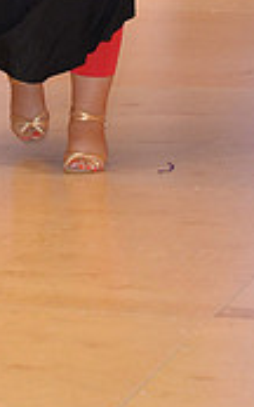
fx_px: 3858
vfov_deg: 6.0
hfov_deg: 3.8
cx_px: -161
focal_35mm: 348
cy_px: -162
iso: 2500
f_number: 5
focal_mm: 102
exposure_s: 1/250
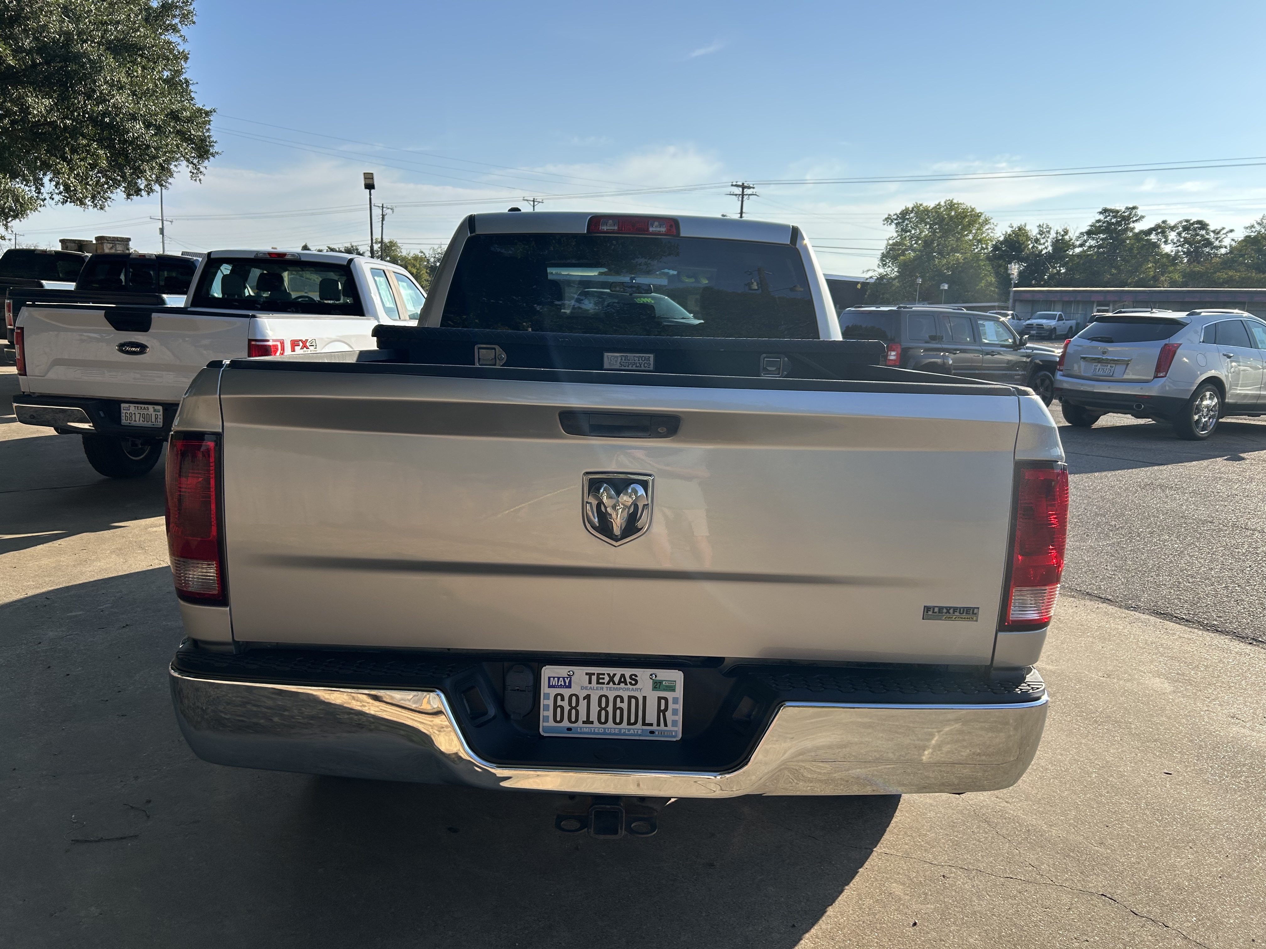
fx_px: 951
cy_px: 474
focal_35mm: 26
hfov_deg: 67.3
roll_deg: -1.1
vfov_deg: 53.1
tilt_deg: -10.5
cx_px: 633
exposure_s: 1/2994
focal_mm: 5.7
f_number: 1.5
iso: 50
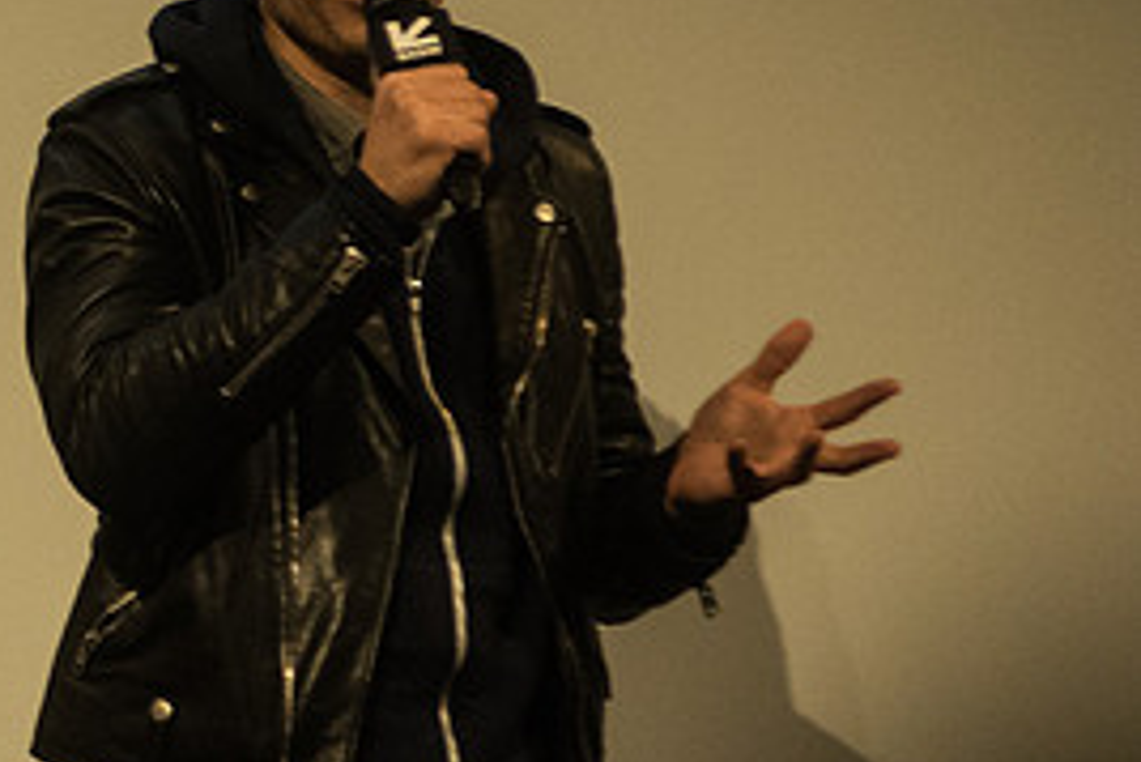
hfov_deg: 3.6
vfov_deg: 2.4
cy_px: 184
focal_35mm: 565
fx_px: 17916
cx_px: -477
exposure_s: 1/250
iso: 2000
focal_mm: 185
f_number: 3.2
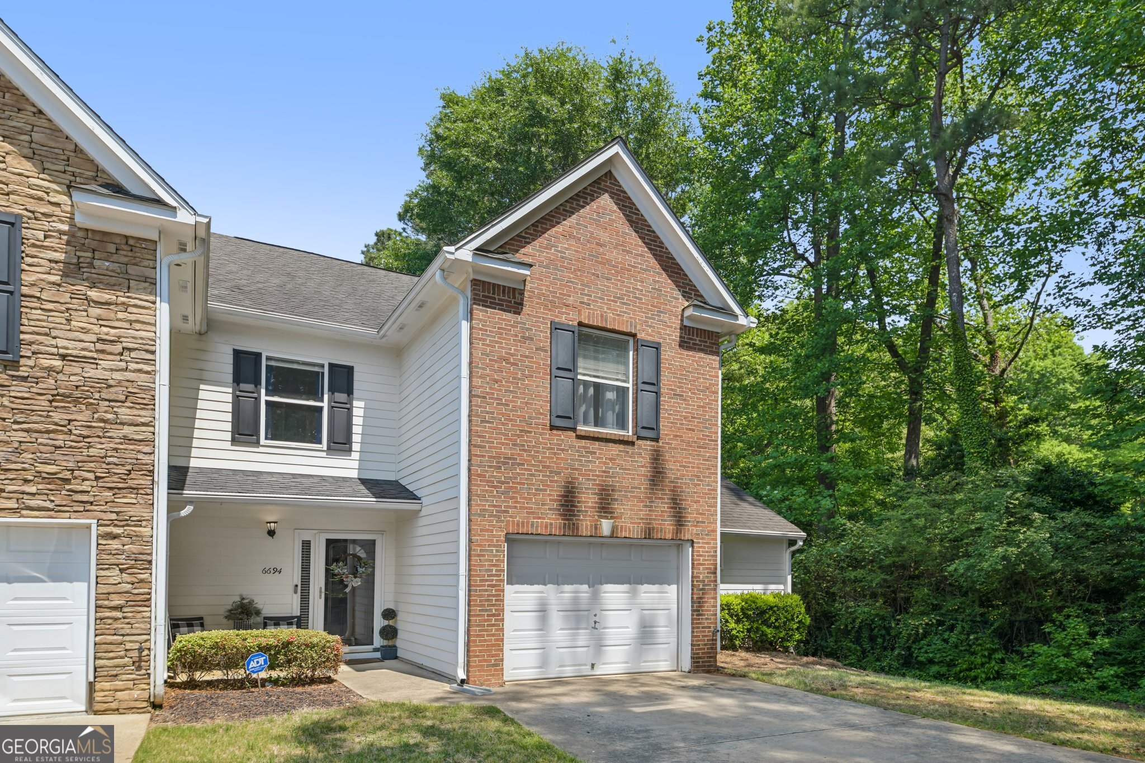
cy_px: 382
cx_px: 572
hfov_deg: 84.0
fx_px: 636
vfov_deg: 61.9
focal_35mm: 20
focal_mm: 20
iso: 100
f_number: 8
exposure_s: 1/200
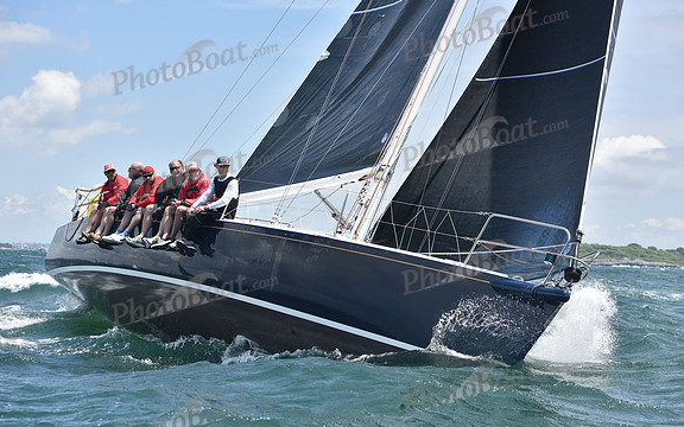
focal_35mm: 80
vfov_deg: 16.3
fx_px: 1491
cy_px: 219
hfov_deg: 25.8
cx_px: 341
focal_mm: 78
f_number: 5.6
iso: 250
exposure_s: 1/1250
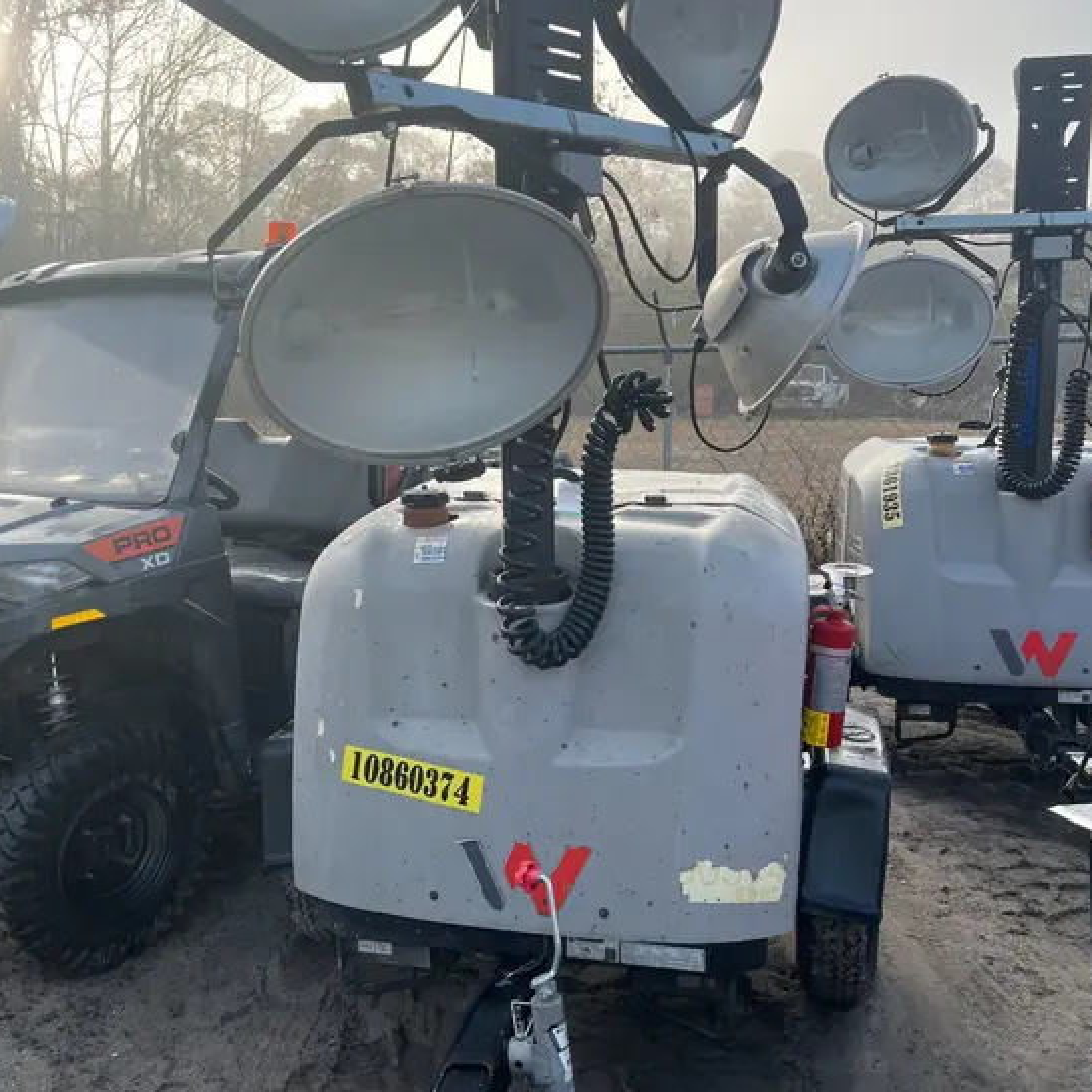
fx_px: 1106
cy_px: 526
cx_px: 549
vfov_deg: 52.5
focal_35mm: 31
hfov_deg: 52.5
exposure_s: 1/920
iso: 50
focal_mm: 5.1
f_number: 1.6
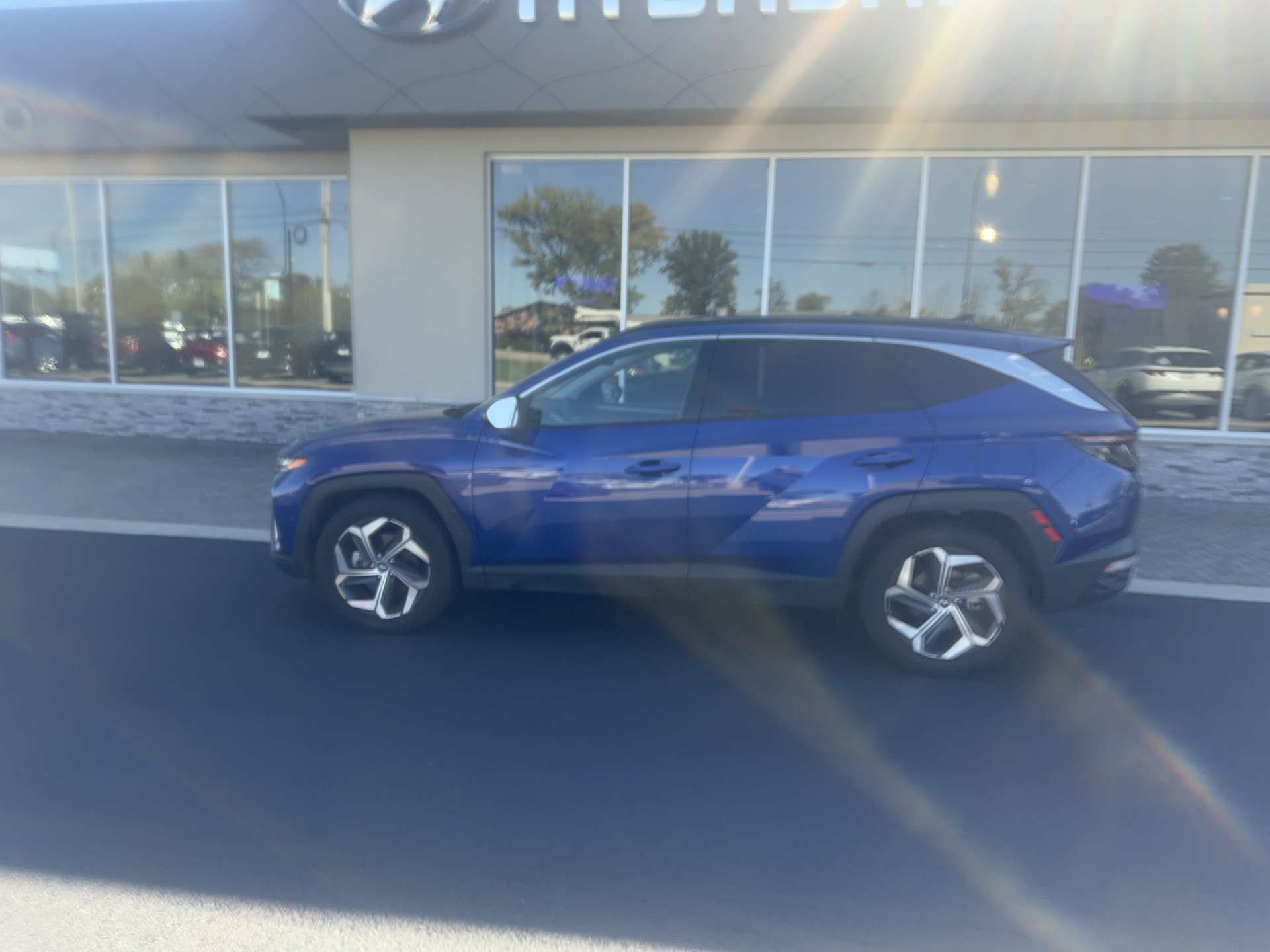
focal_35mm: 24
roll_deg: -0.9
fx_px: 881
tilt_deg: -6.3
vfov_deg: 56.8
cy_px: 476
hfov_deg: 71.6
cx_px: 635
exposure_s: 1/909
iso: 80
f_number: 1.78
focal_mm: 6.76
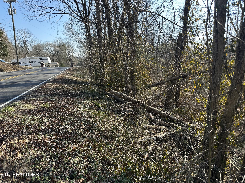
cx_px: 122
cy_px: 92
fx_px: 170
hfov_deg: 71.6
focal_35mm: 24
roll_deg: +2.1
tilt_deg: -9.0
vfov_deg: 56.8
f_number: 1.78
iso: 80
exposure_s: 1/903
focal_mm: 6.86
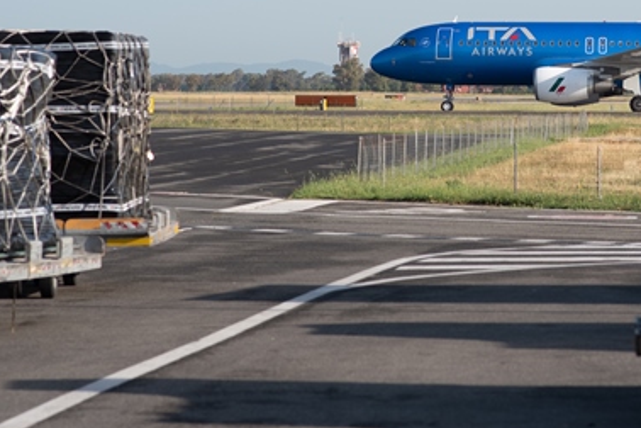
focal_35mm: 180
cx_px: 510
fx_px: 3205
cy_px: 61
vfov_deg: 7.6
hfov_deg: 11.4
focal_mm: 85
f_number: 4.5
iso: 160
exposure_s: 1/1250
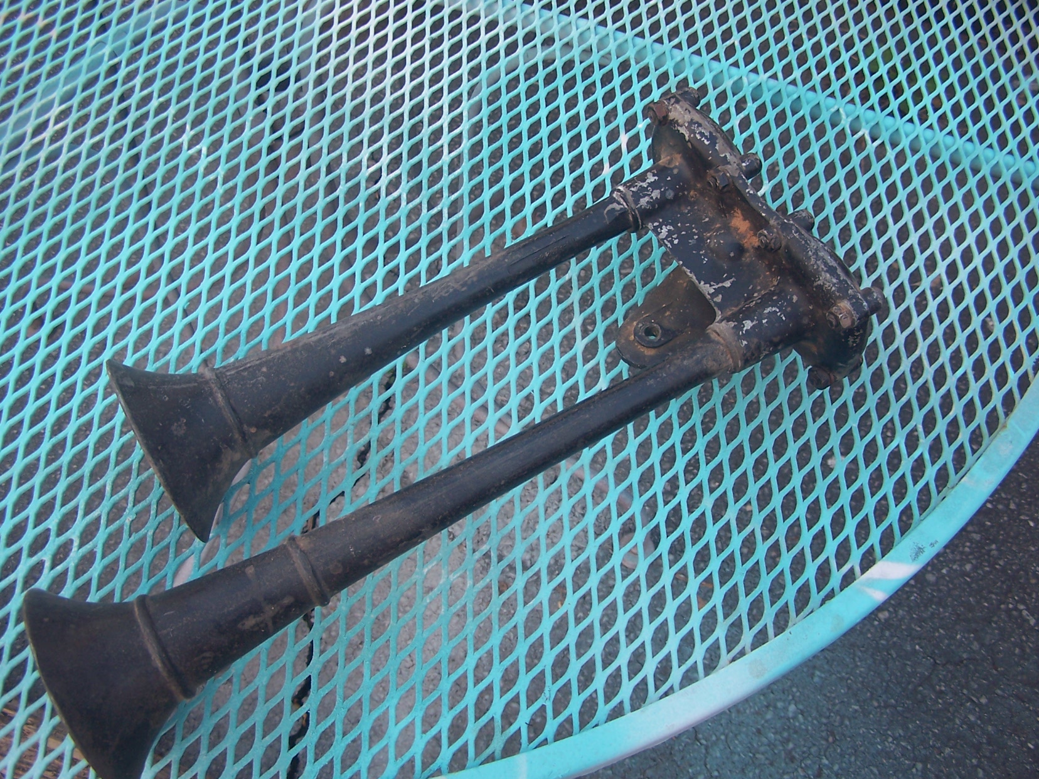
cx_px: 520
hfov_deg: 49.0
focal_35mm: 38
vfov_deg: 37.7
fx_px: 1141
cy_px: 390
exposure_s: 1/45
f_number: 2.8
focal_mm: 6.3
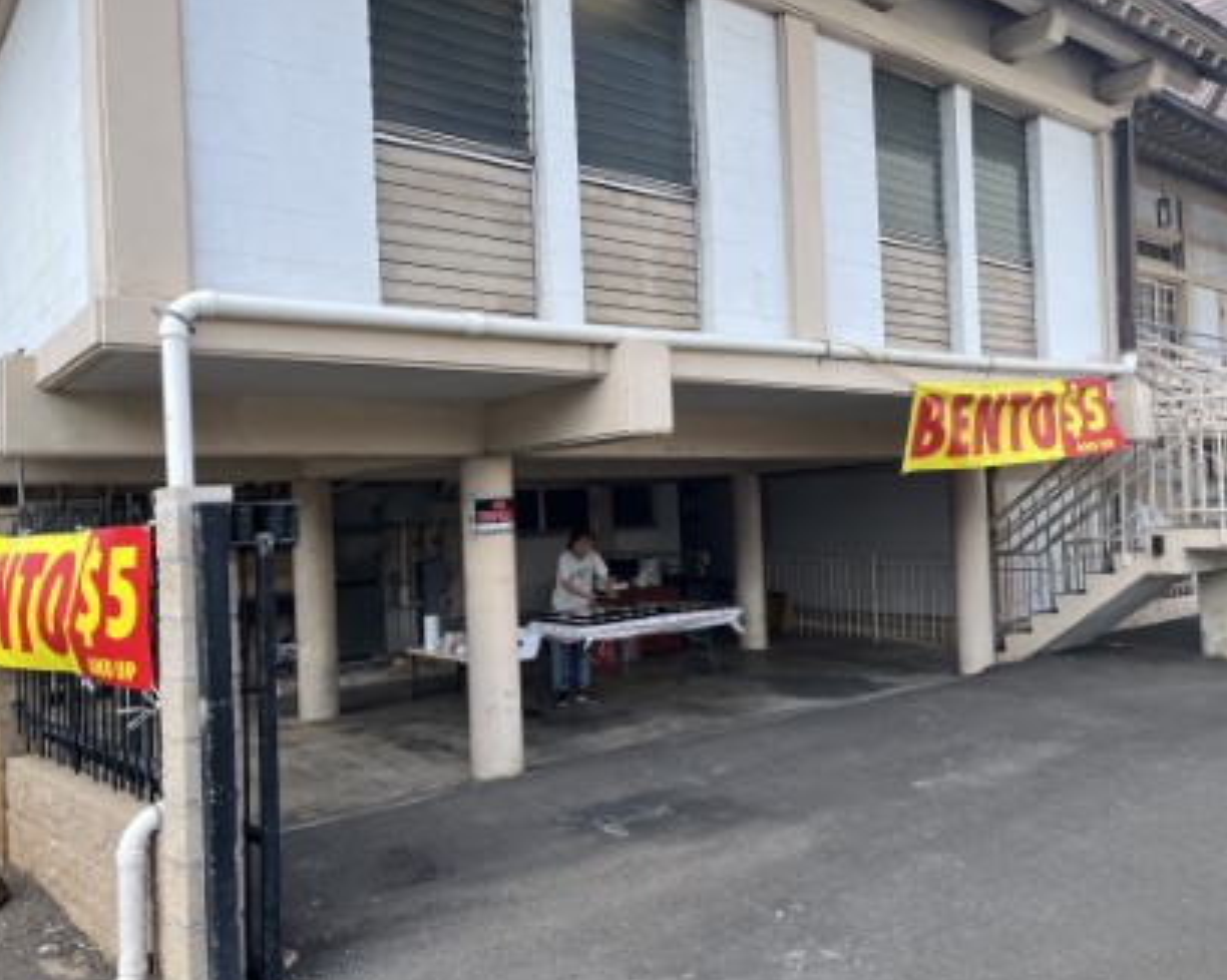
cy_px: 496
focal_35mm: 28
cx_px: 607
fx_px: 1016
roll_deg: +0.9
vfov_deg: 51.5
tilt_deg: +1.0
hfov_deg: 62.2
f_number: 1.6
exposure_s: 1/1009
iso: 50
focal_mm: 5.1
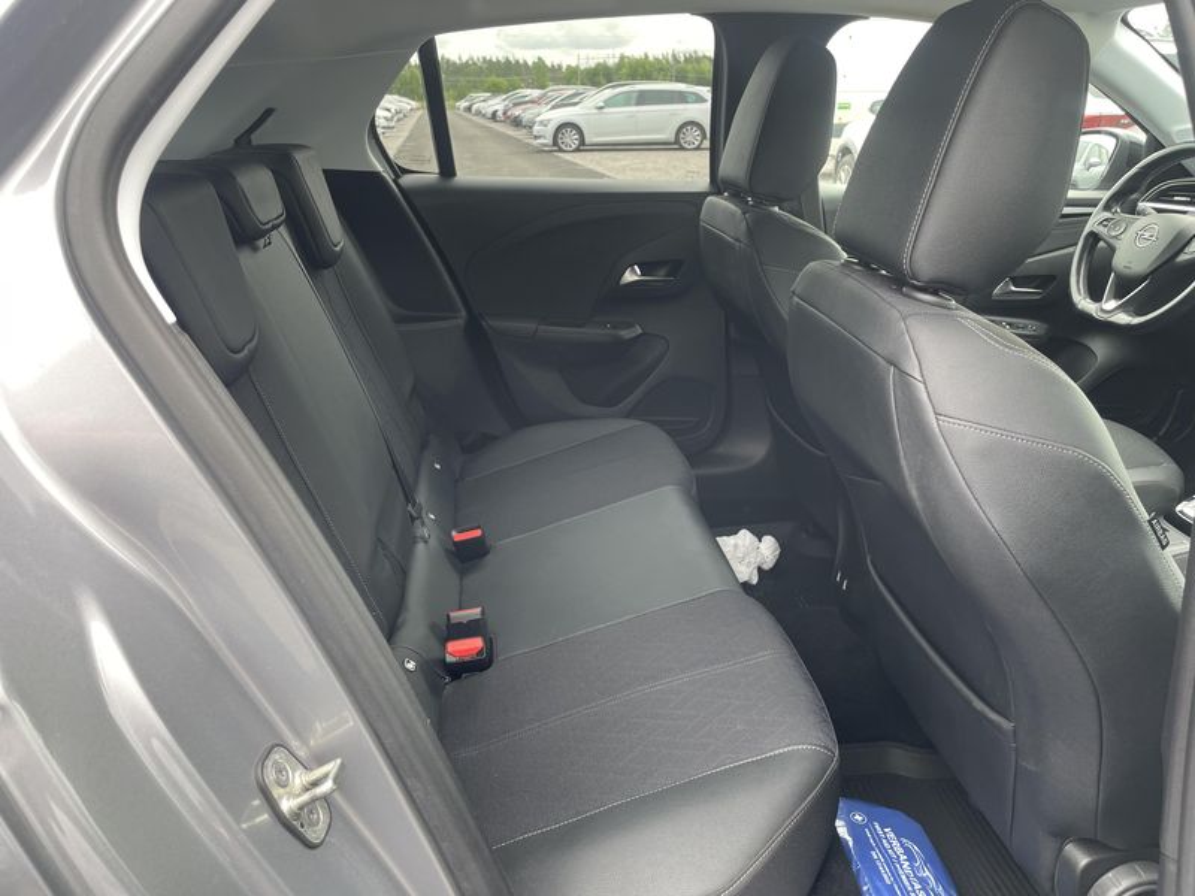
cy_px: 448
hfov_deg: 67.3
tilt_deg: -18.4
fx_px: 898
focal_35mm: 26
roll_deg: +1.2
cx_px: 598
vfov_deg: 53.1
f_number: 1.6
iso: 32
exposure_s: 1/121
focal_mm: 4.2
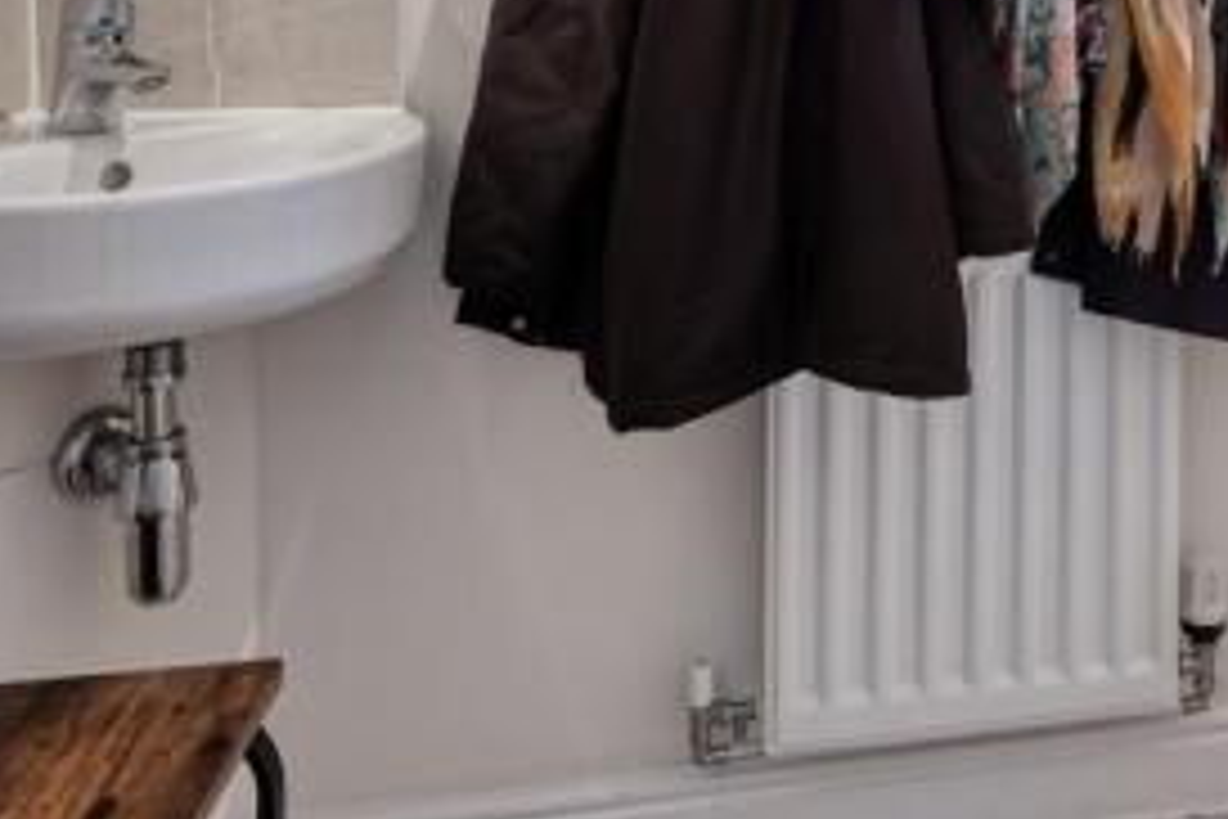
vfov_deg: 32.8
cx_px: 996
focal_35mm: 36
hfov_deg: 49.7
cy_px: -61
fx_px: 1228
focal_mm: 10
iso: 250
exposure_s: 1/13
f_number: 8
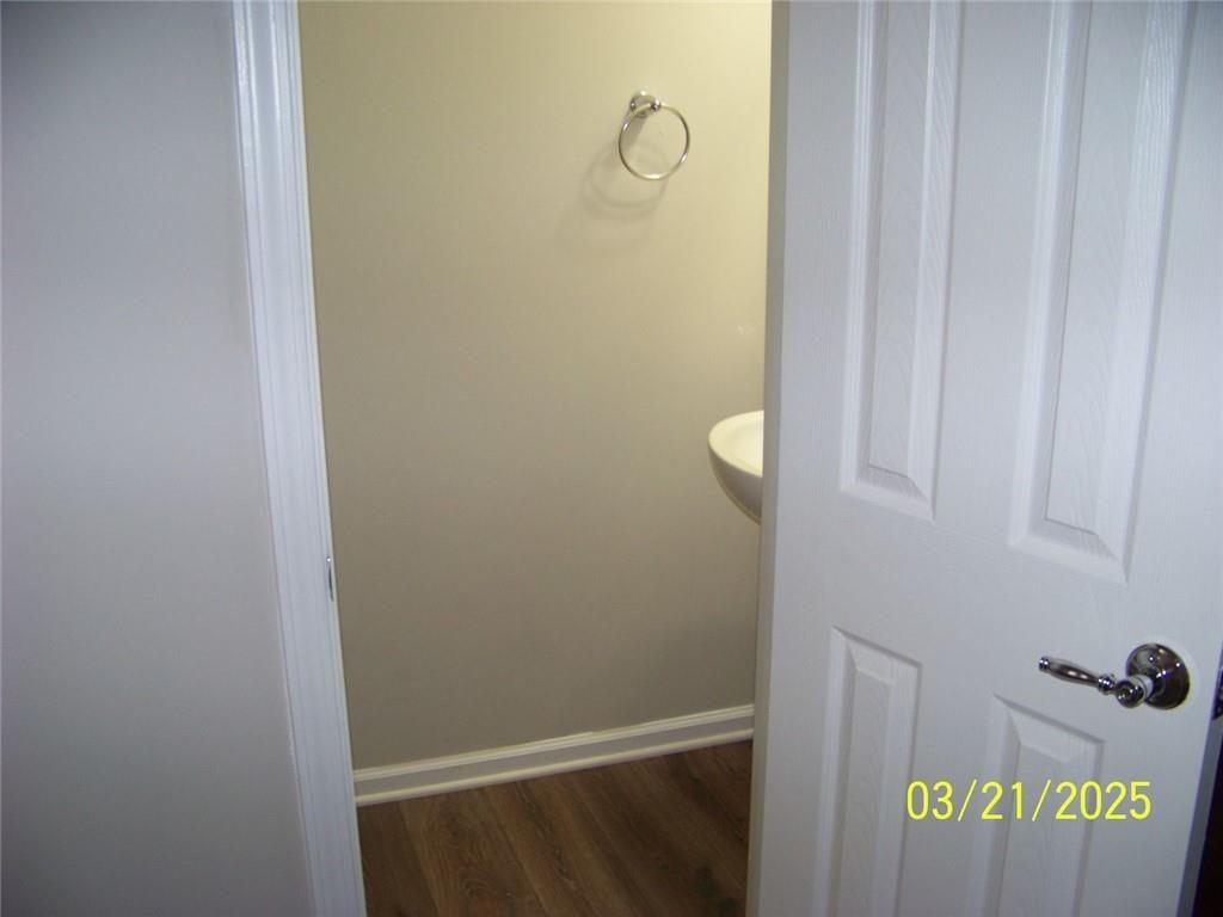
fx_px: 1272
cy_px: 458
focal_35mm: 36
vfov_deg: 39.7
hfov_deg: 51.4
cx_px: 612
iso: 64
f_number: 2.8
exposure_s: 1/30
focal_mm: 5.85
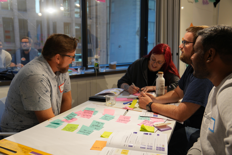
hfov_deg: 57.2
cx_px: 116
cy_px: 78
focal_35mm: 33
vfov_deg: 40.0
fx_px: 213
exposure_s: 1/60
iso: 200
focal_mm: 22
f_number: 2.8
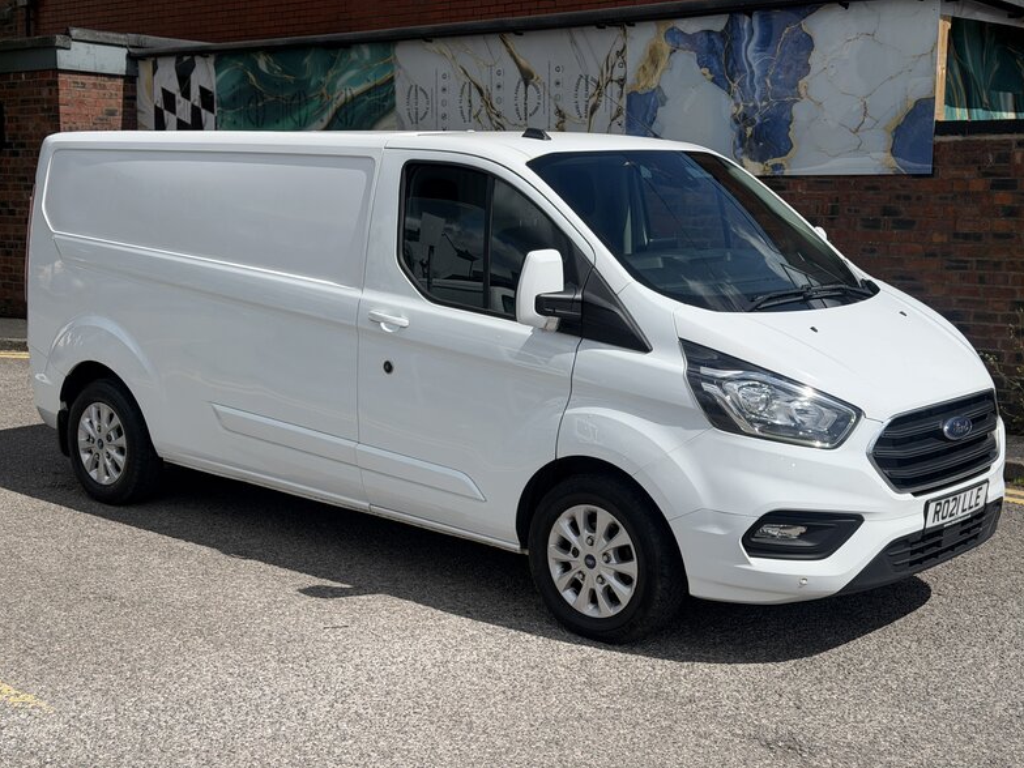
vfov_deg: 29.7
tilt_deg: -5.6
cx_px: 515
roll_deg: -1.5
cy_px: 383
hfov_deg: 38.9
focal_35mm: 49
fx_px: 1450
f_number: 1.78
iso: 64
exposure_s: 1/8772
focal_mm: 6.76
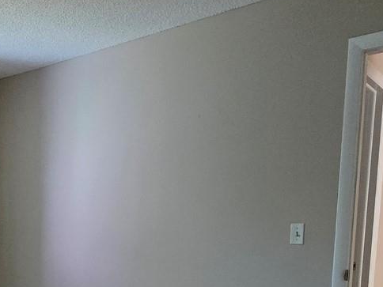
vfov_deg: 30.6
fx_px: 476
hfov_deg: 41.5
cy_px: 301
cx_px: 64
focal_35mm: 43
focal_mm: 2.2
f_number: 2.2
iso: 800
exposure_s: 1/60
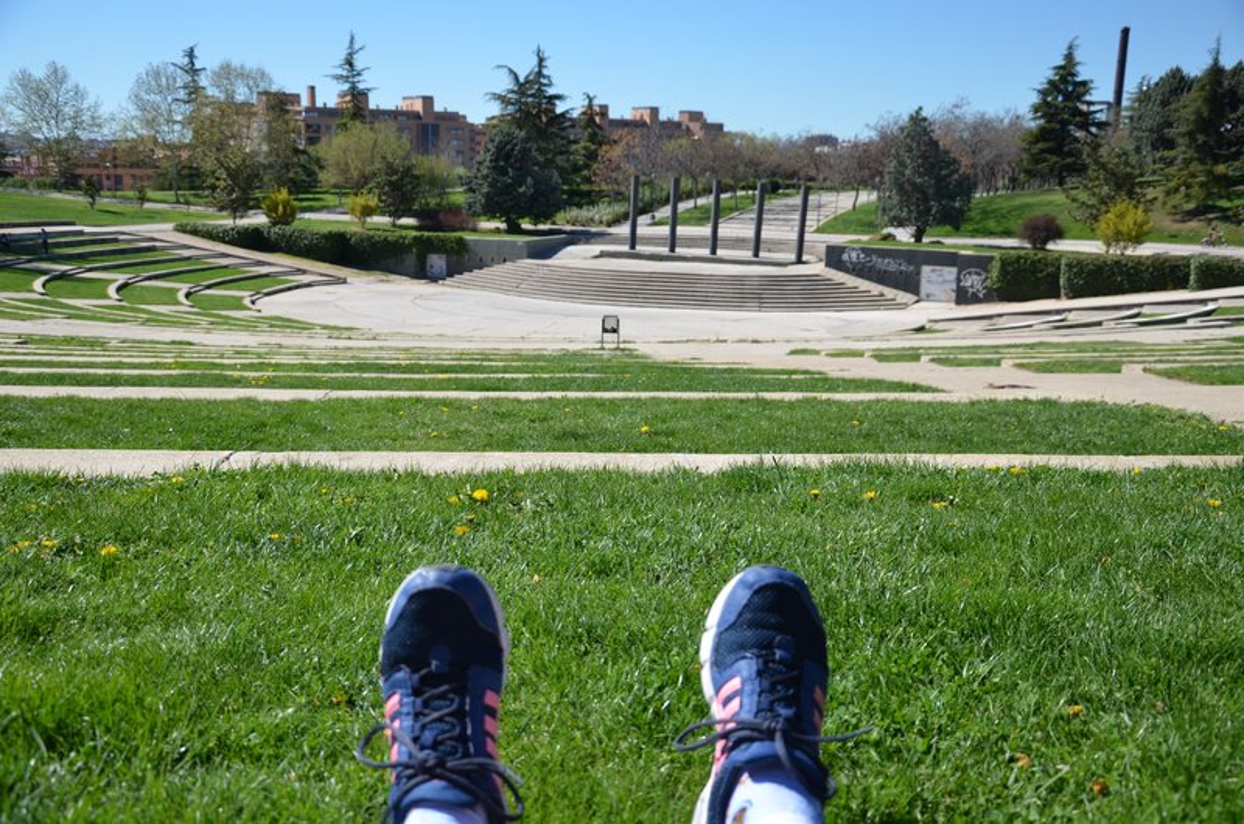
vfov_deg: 36.7
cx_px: 622
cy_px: 412
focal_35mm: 36
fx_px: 1242
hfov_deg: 53.2
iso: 200
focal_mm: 24
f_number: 4.5
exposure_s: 1/1250
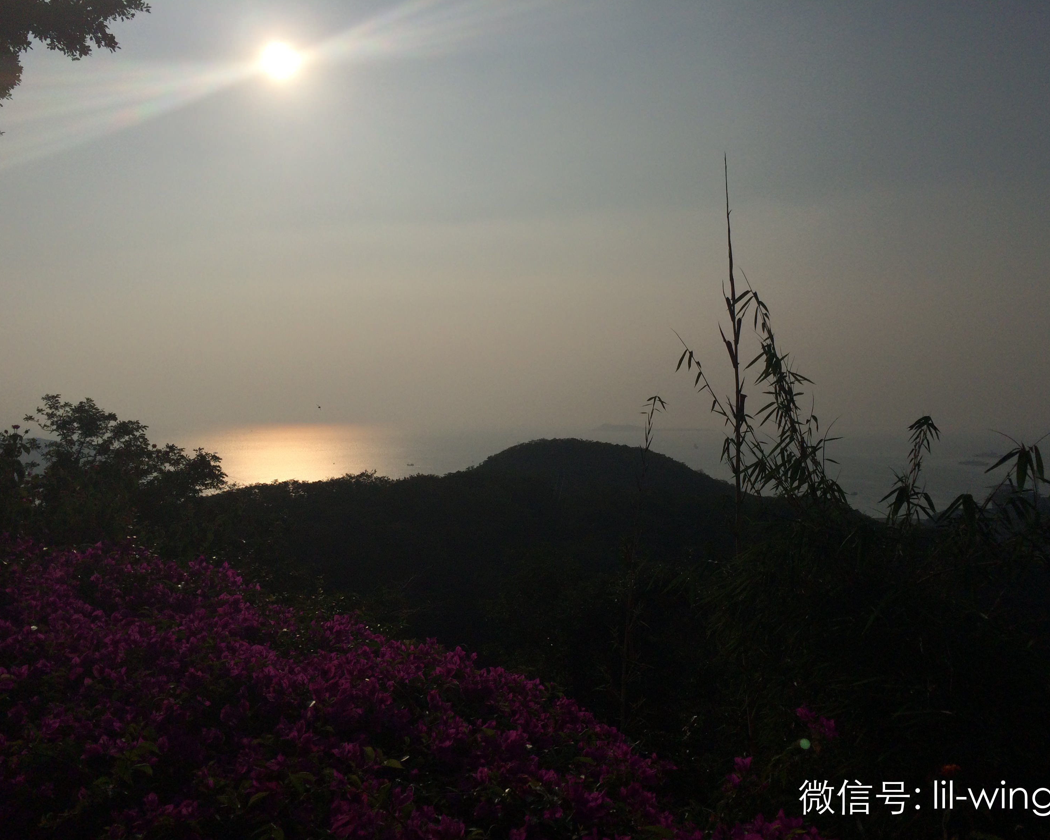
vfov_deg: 47.1
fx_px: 963
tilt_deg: +0.4
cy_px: 427
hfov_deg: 57.2
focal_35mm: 31
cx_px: 545
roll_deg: +0.7
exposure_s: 1/41667
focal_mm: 4.15
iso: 50
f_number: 2.2
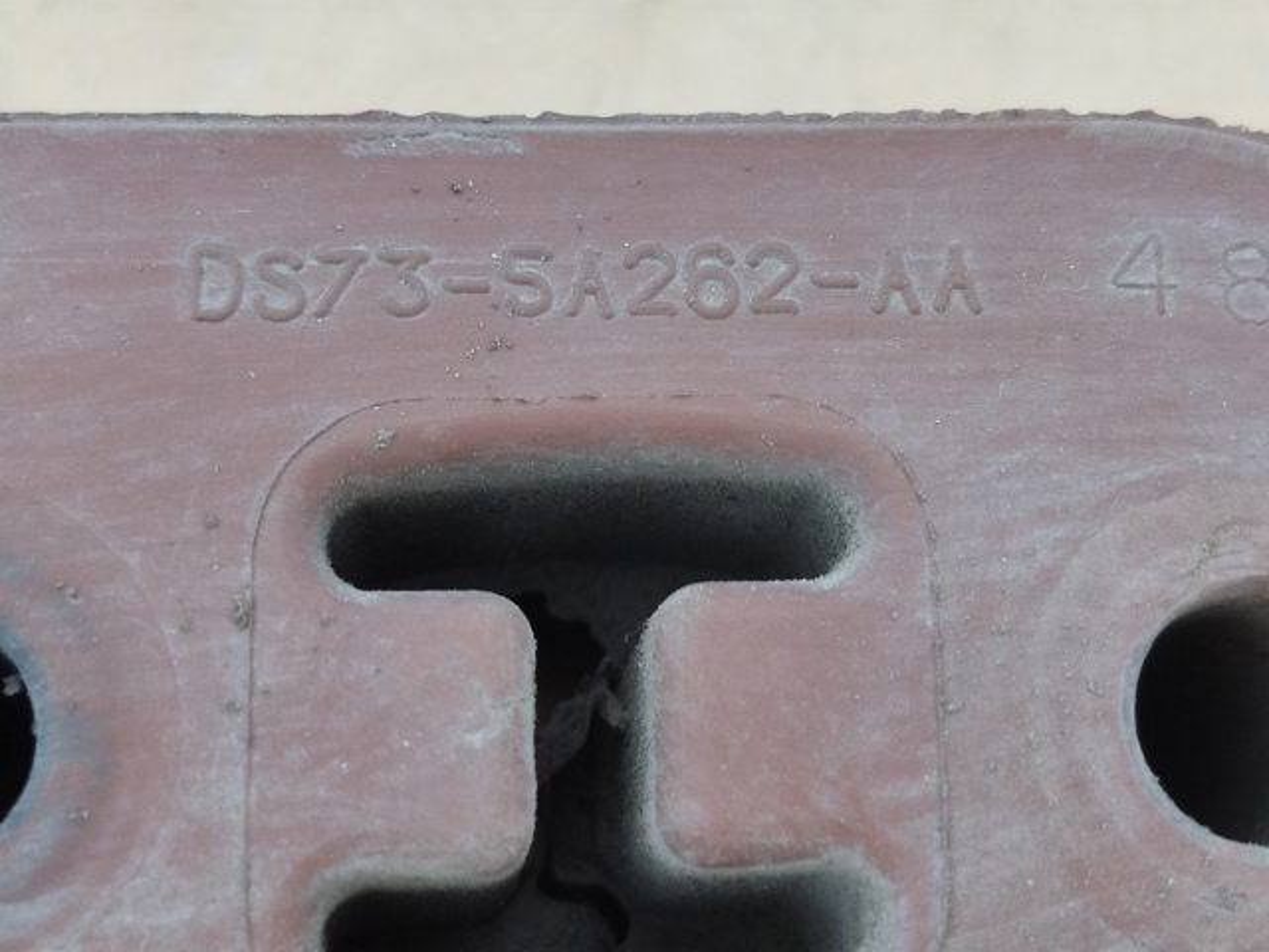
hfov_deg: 27.0
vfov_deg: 20.4
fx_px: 2639
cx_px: 634
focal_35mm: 72
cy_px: 476
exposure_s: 1/50
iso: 125
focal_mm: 5.31
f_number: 1.7
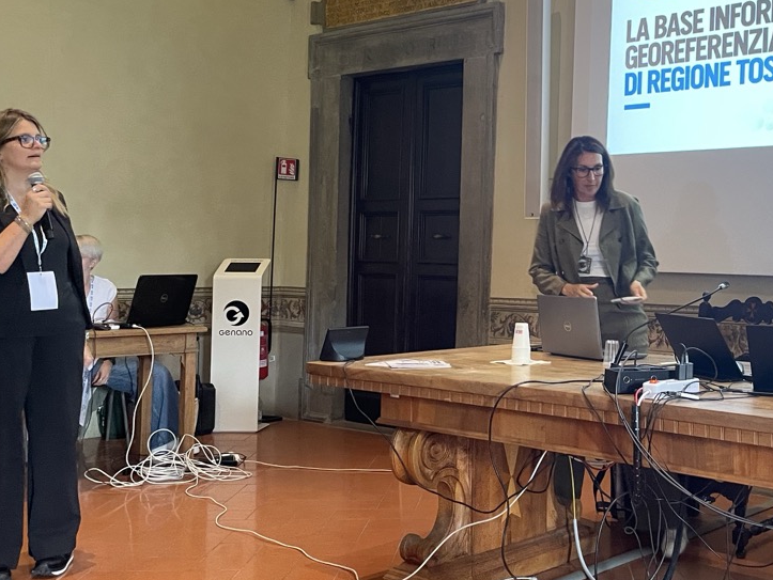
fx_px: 1028
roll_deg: -0.8
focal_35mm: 46
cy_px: 246
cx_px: 578
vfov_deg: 31.5
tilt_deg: +2.3
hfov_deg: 40.1
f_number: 1.6
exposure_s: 1/60
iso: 250
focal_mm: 4.2
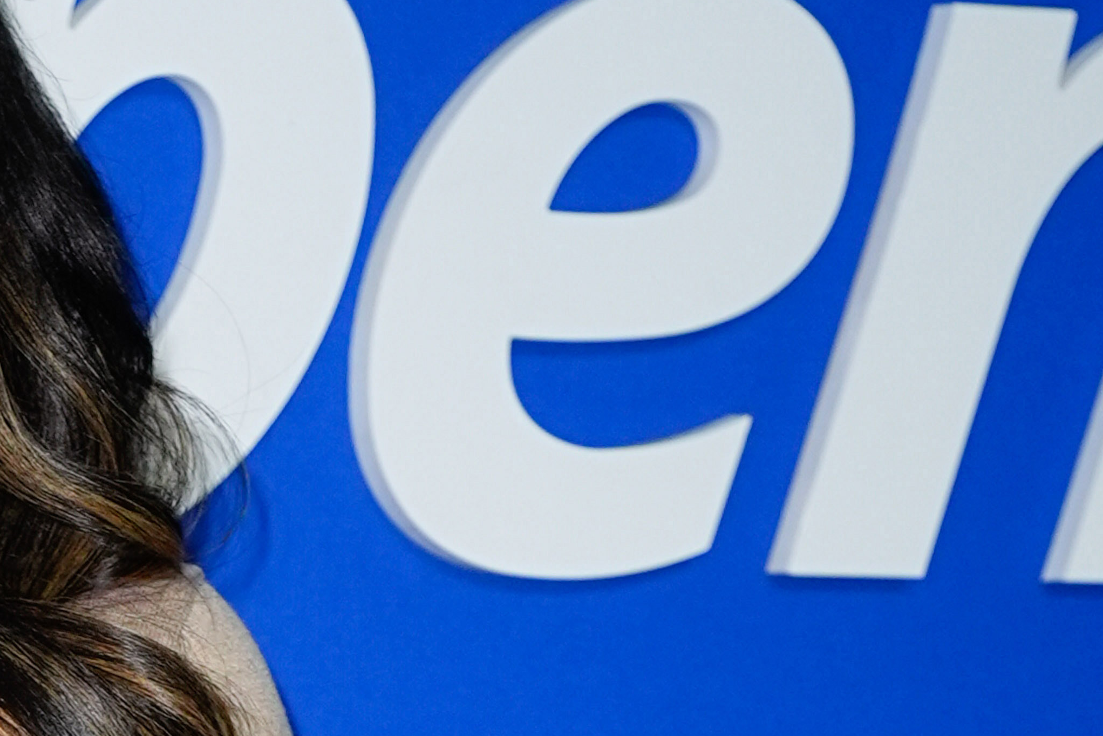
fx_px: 4136
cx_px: -419
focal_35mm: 135
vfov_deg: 10.1
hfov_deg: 14.4
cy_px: 582
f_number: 4
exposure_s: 1/500
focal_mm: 46
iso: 400
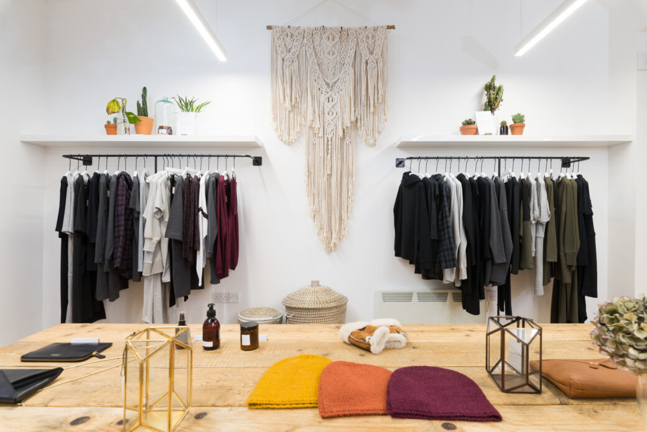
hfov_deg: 86.9
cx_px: 324
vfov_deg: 64.6
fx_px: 342
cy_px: 216
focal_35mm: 19
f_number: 7.1
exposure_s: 1/8
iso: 100
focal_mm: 19
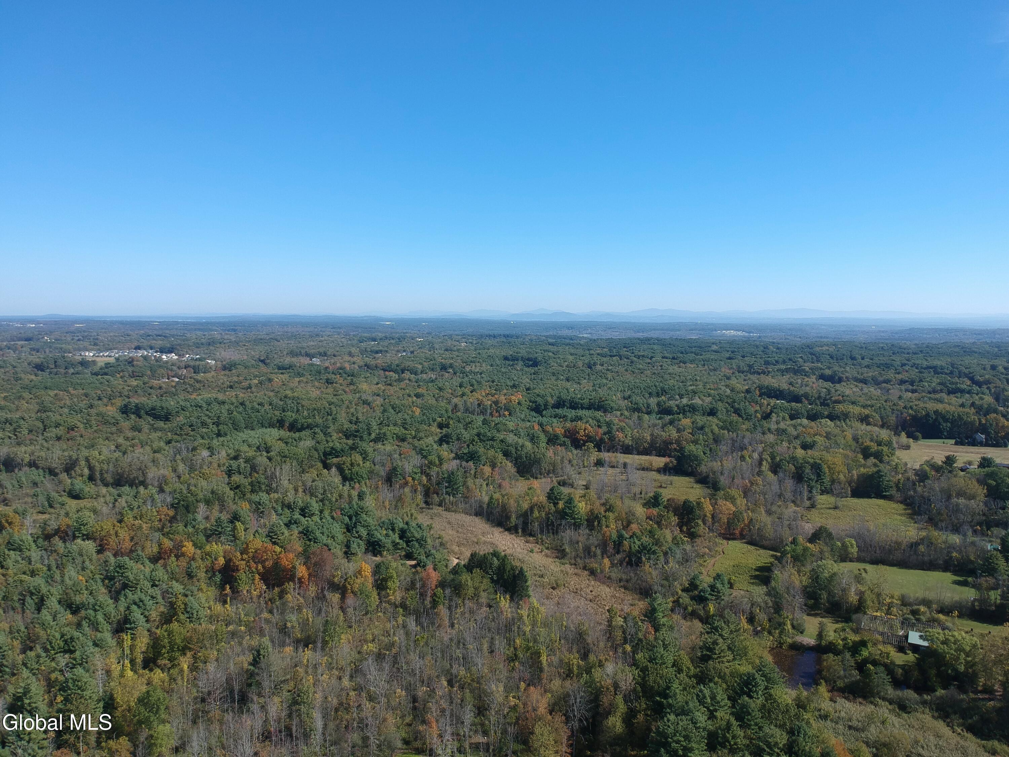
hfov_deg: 69.4
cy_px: 378
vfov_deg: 54.9
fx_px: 729
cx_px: 504
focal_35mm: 25
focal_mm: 4.49
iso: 100
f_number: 2.6
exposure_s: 1/800
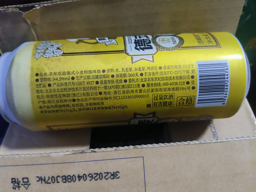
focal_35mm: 26
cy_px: 96
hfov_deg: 67.3
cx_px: 128
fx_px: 192
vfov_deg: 53.1
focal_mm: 4.84
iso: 2038
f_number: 1.79
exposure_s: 1/33.3
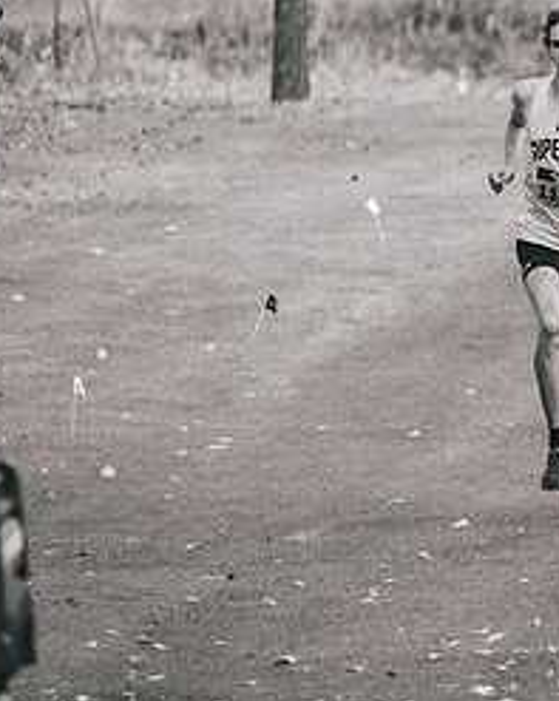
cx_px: 647
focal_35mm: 884
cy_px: 177
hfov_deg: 1.7
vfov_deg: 2.2
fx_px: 18315
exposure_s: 1/800
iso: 400
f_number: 6.3
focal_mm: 400
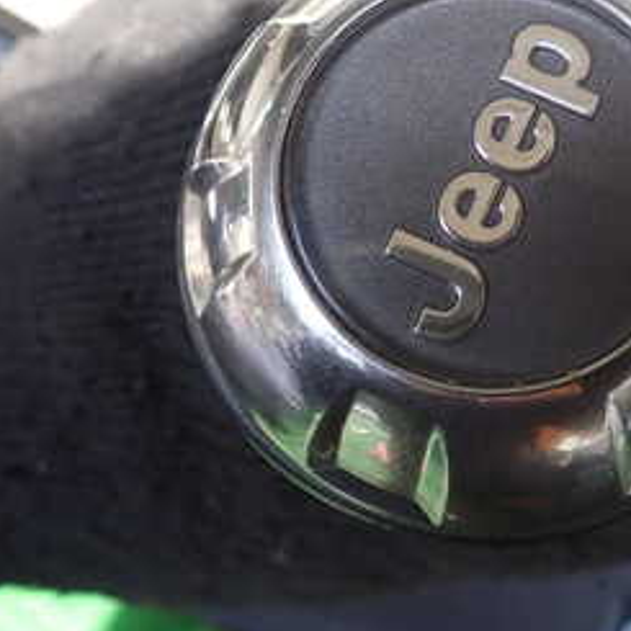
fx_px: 1341
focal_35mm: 65
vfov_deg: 26.1
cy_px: 144
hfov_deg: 26.0
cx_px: 500
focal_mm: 5.4
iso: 100
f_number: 3.2
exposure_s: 1/80
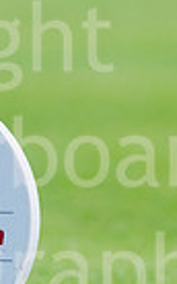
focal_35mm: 1290
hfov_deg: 1.0
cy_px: 172
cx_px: -14
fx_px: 9977
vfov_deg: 1.6
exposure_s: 1/1250
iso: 800
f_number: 5.6
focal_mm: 300
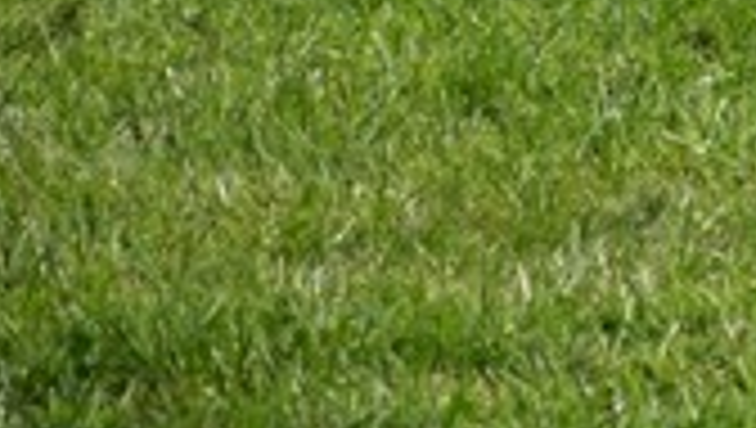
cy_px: -1056
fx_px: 26876
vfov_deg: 0.9
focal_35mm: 1339
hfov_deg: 1.6
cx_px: 2187
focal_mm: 140
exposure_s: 1/800
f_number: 7.1
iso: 200
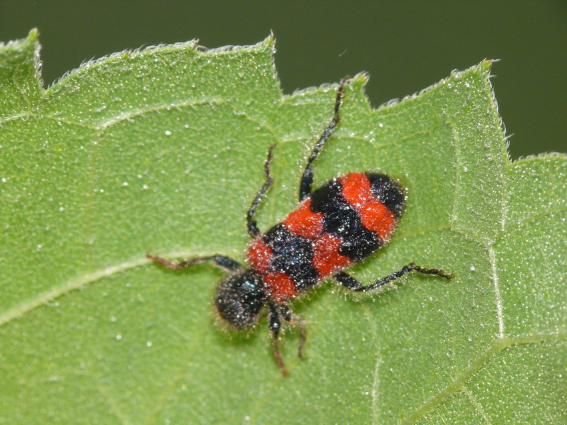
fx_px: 4931
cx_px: 284
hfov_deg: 6.6
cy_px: 212
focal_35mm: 301
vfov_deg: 4.9
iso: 200
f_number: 11
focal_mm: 63.6
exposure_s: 1/125
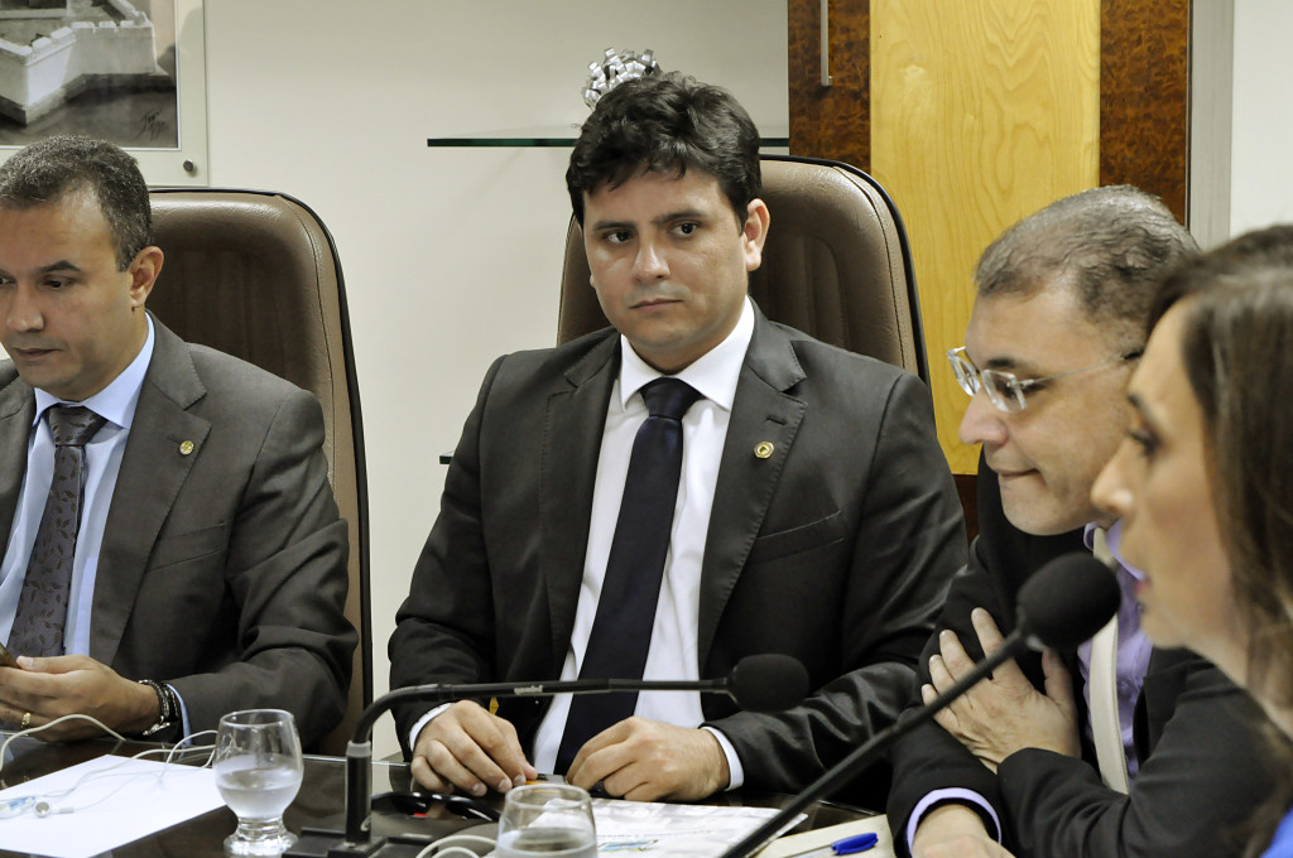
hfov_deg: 26.0
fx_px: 2798
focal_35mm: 78
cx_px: 646
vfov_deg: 17.4
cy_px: 429
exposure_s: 1/50
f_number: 5.6
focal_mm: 52
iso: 2000
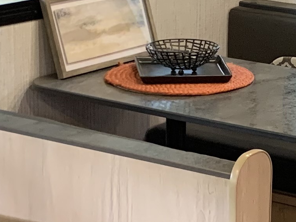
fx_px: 1180
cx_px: 257
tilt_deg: -14.0
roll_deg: -2.1
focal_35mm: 138
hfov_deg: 14.2
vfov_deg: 10.7
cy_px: 125
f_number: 1.8
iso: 320
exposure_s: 1/60
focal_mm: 4.25
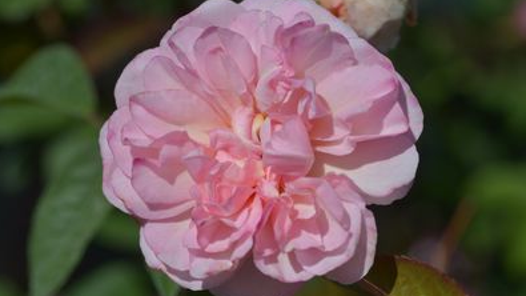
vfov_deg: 11.4
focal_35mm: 106
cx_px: 262
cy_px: 162
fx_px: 1478
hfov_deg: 20.2
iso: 400
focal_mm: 100
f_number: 10
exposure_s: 1/4000
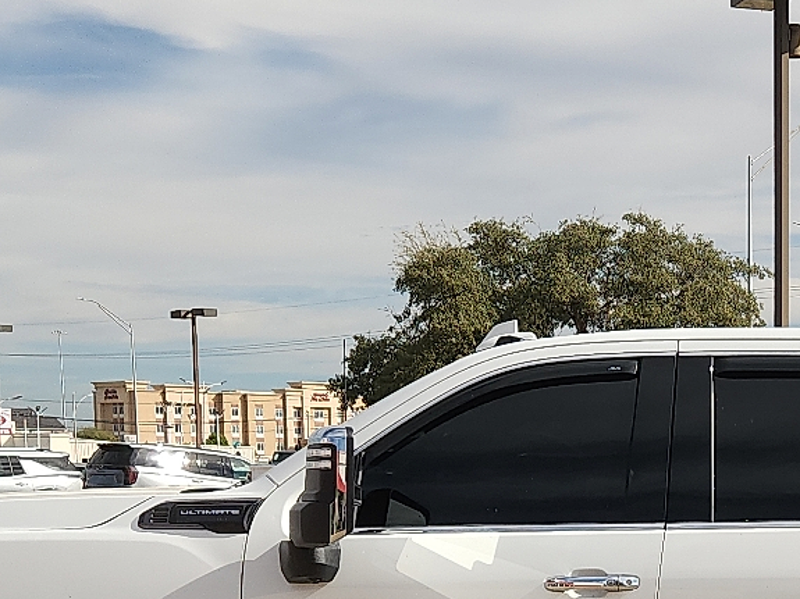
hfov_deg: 28.7
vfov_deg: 21.3
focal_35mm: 64
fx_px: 1479
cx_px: 769
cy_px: 717
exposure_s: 1/2500
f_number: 1.8
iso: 50
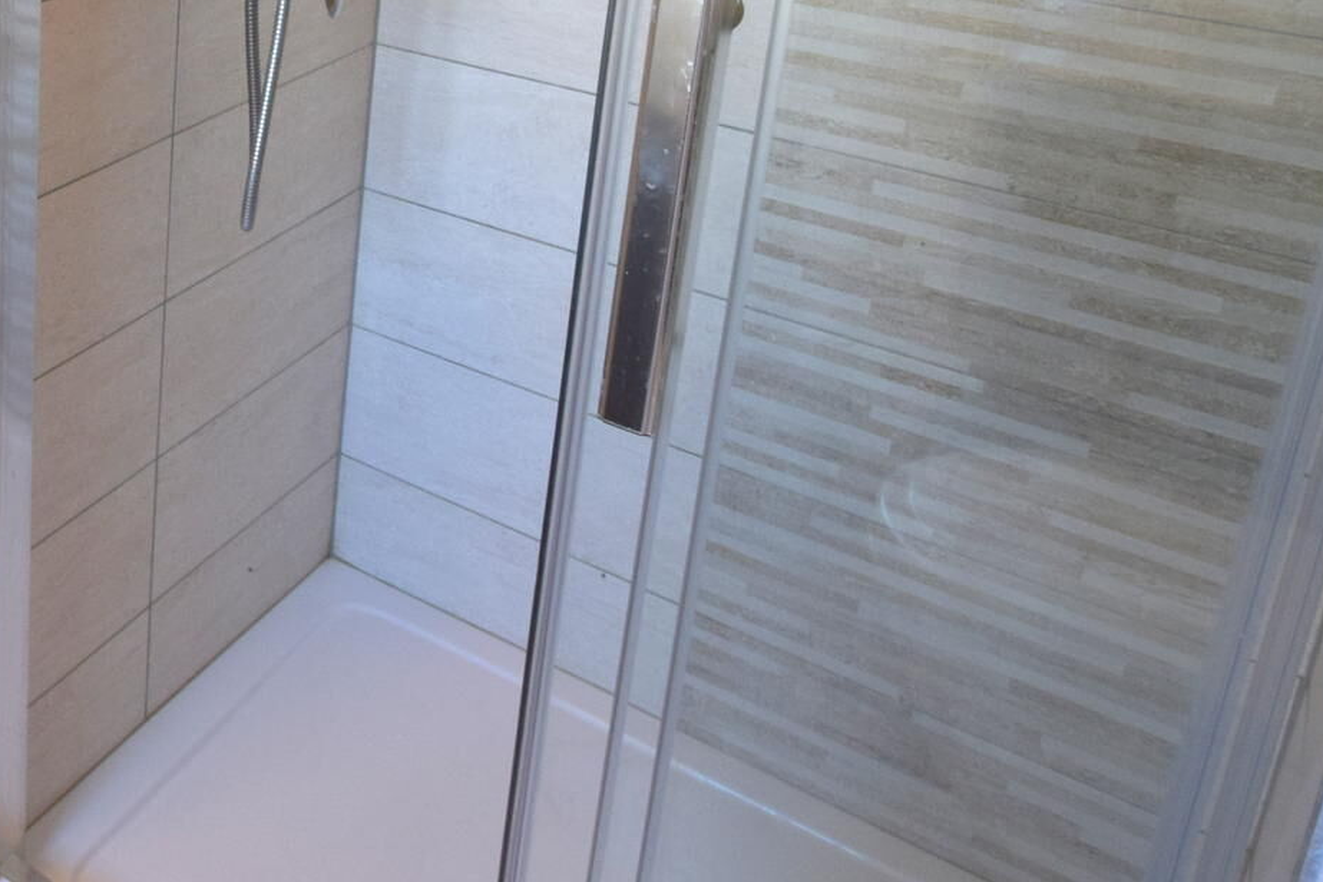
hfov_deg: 40.7
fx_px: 1433
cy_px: -69
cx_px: -106
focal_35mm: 39
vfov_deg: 30.8
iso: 400
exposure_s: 1/100
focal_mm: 10
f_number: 5
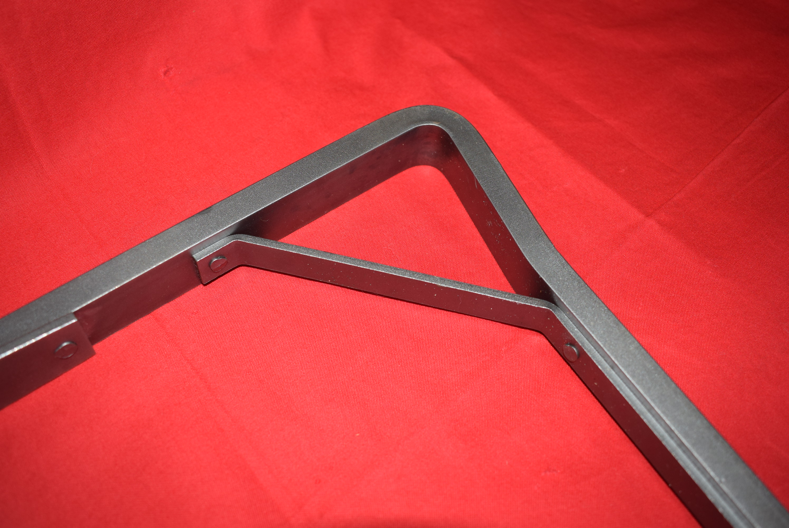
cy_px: 264
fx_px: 757
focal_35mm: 34
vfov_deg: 38.4
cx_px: 394
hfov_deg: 55.1
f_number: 5
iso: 400
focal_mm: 23
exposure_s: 1/60
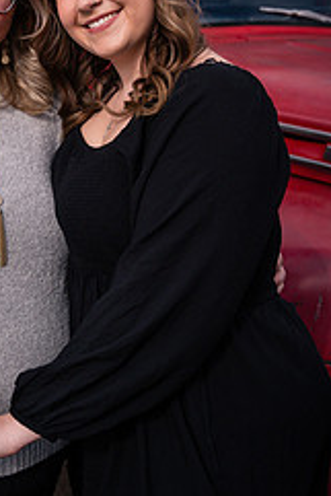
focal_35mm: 71
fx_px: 978
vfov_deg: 27.9
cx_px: 49
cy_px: 107
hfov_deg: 19.0
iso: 320
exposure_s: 1/5000
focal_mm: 38
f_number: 4
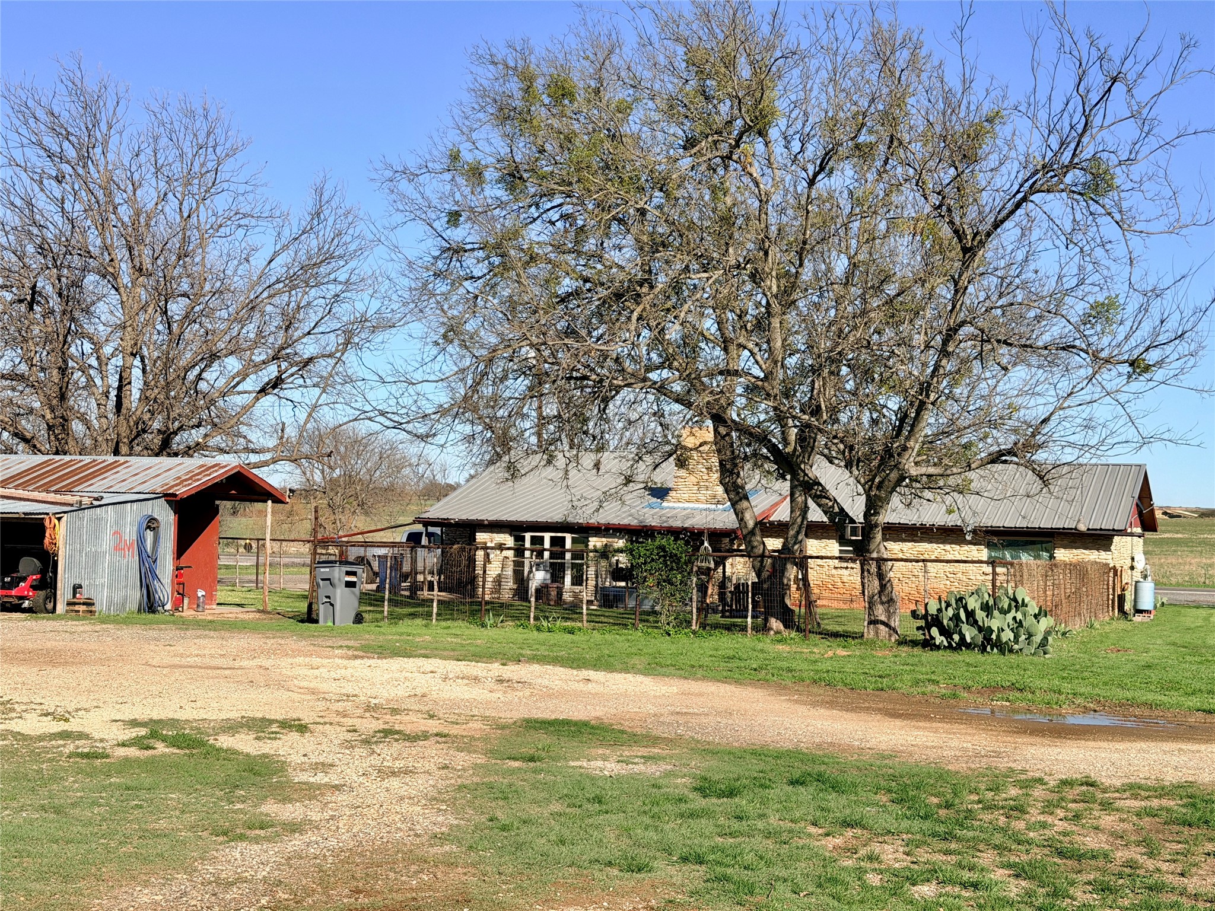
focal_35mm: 48
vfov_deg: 30.3
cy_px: 456
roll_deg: -1.7
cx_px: 608
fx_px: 1685
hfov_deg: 39.7
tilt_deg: +1.9
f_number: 1.78
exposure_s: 1/6024
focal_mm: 6.76
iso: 64
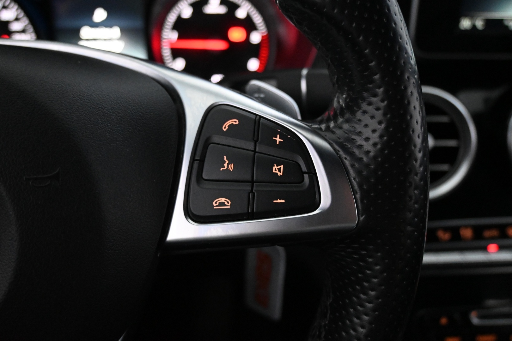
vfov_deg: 42.6
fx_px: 437
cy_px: 170
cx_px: 256
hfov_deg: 60.7
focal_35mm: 31
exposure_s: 1/60
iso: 6400
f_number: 3.8
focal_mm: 20.5
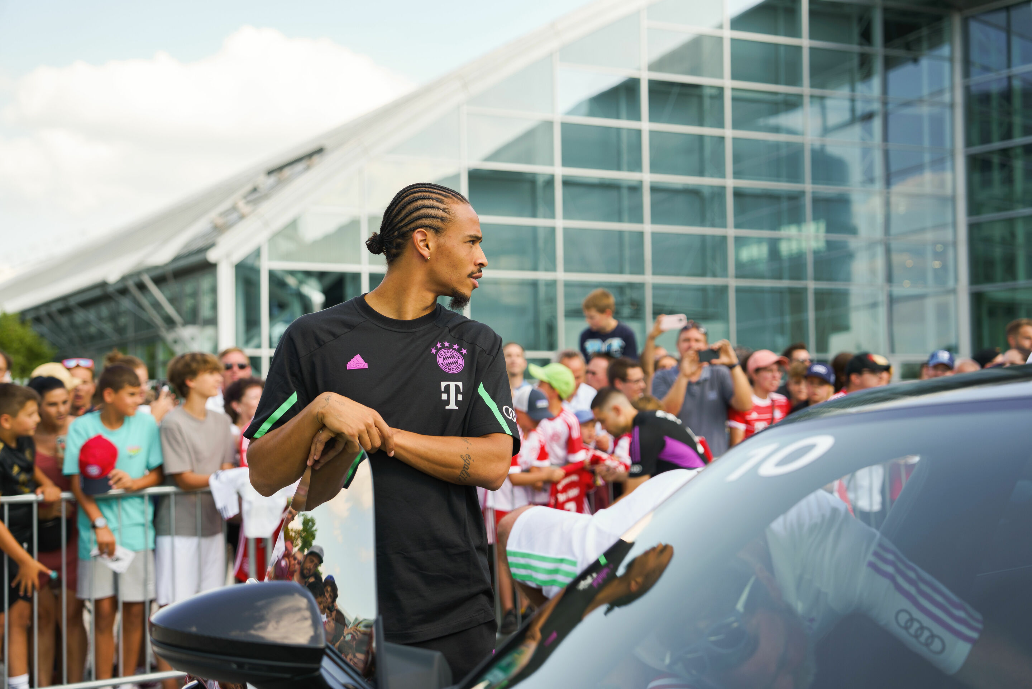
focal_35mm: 54
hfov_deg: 36.9
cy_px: 344
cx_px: 516
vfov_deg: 25.1
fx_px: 1548
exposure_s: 1/320
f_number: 2.8
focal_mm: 54
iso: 100
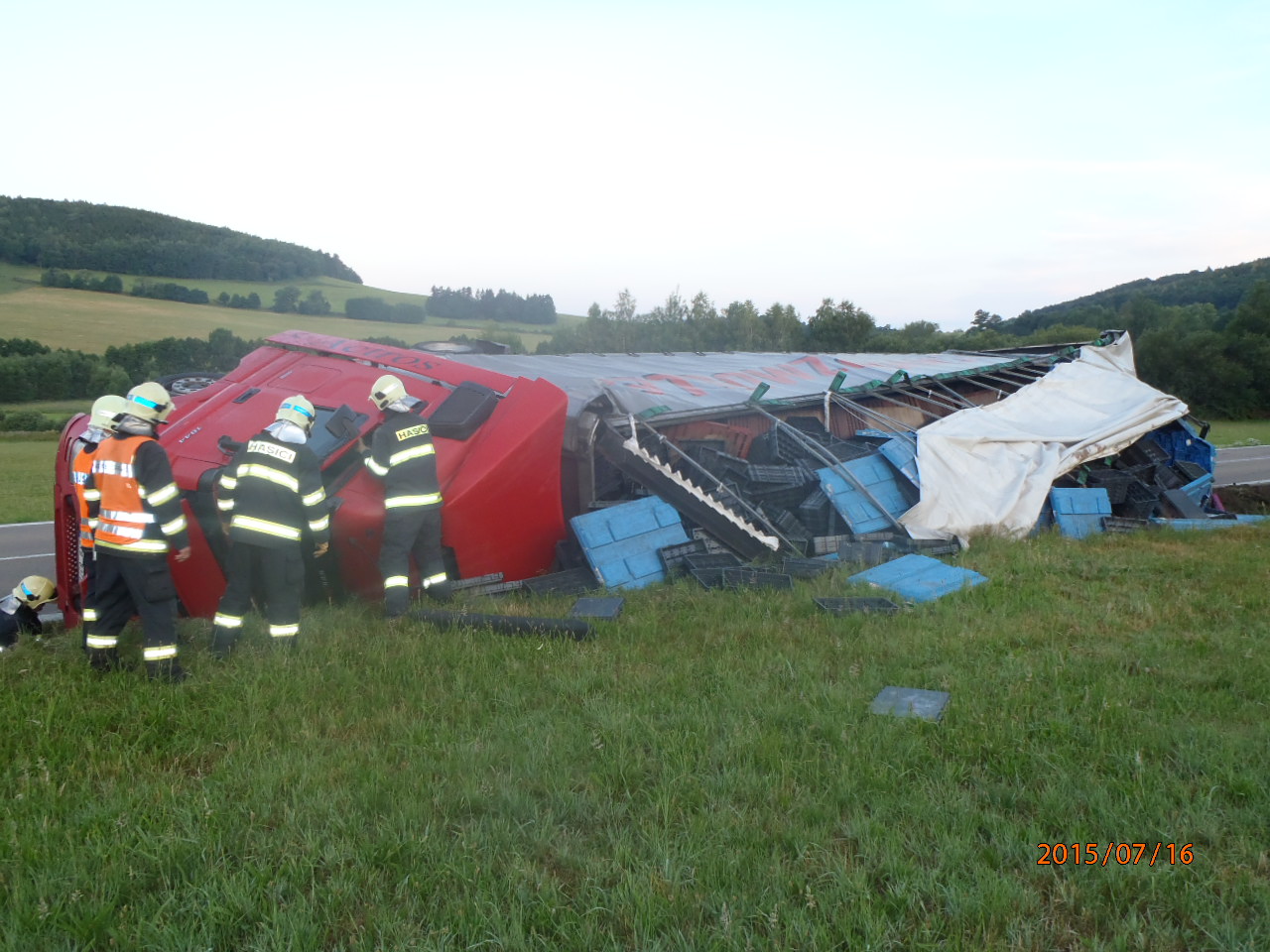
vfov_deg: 49.7
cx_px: 635
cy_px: 476
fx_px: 1027
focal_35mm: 28
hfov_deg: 63.4
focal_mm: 5
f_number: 3.9
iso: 125
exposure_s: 1/30
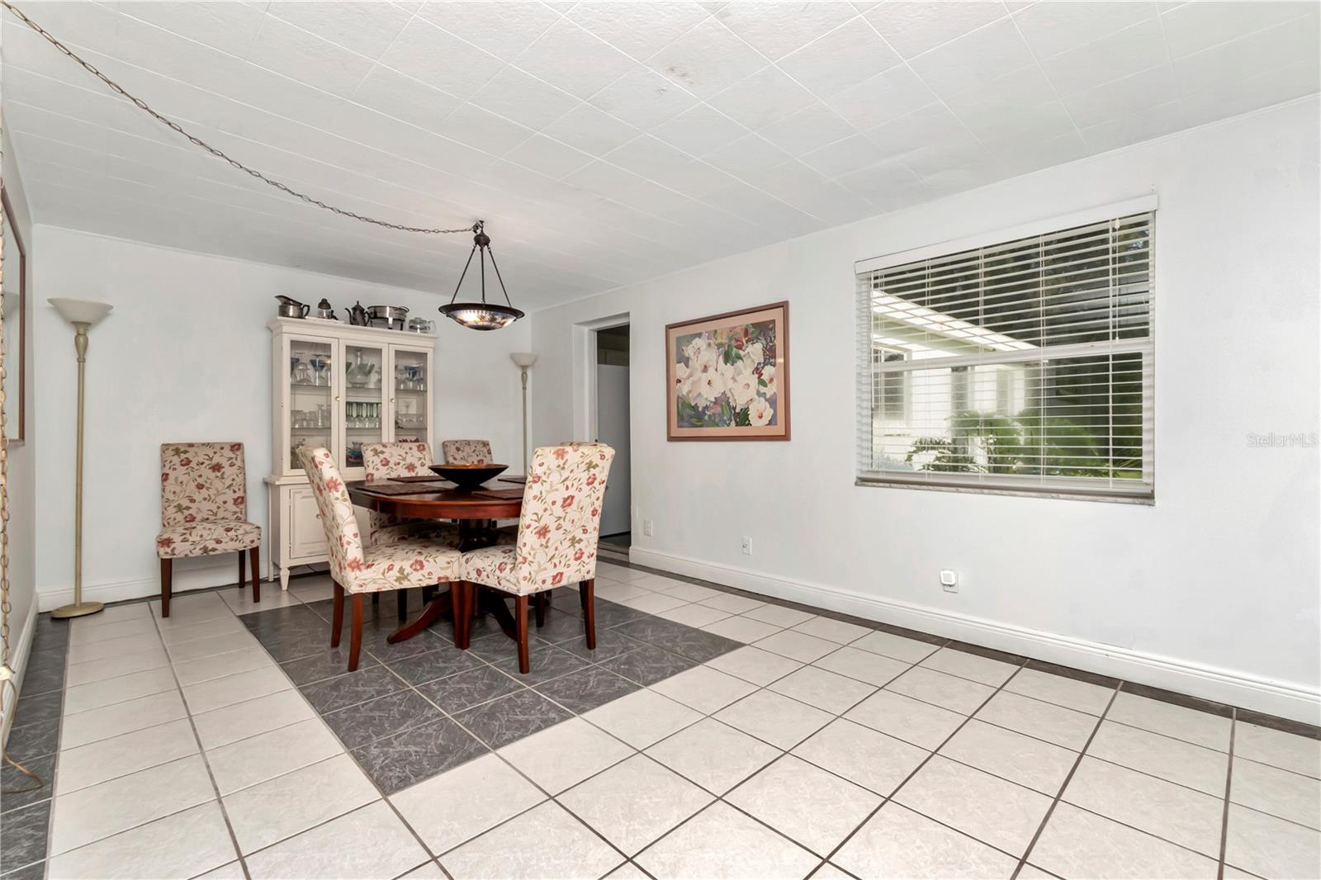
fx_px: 550
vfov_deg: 77.3
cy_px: 440
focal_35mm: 15
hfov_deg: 100.4
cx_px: 660
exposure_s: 1/200
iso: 800
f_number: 13
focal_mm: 10
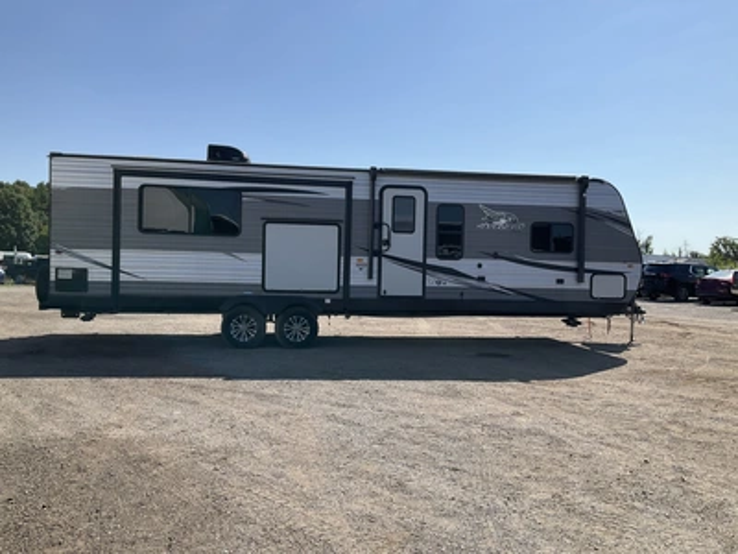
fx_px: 618
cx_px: 369
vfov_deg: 48.2
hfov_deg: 61.7
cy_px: 277
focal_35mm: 29
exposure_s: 1/2667
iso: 25
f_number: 1.8
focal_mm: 3
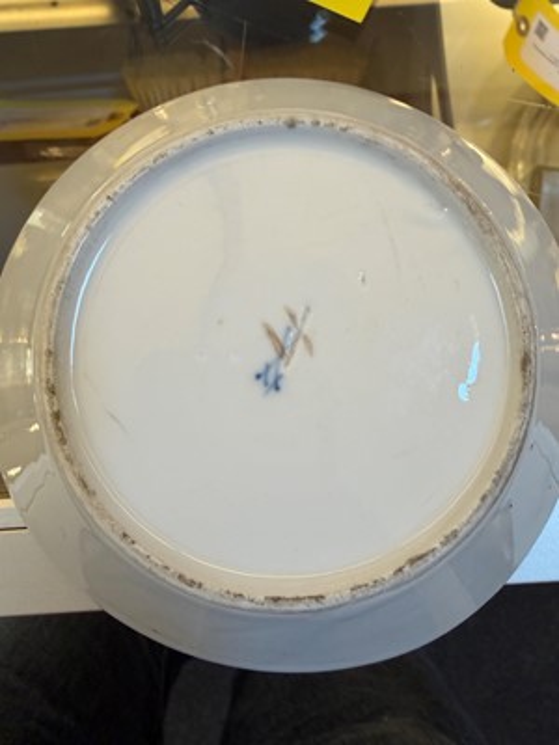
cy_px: 372
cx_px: 280
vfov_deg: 67.3
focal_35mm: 26
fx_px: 560
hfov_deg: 53.1
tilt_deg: -84.0
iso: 125
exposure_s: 1/100
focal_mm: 2.22
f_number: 2.2
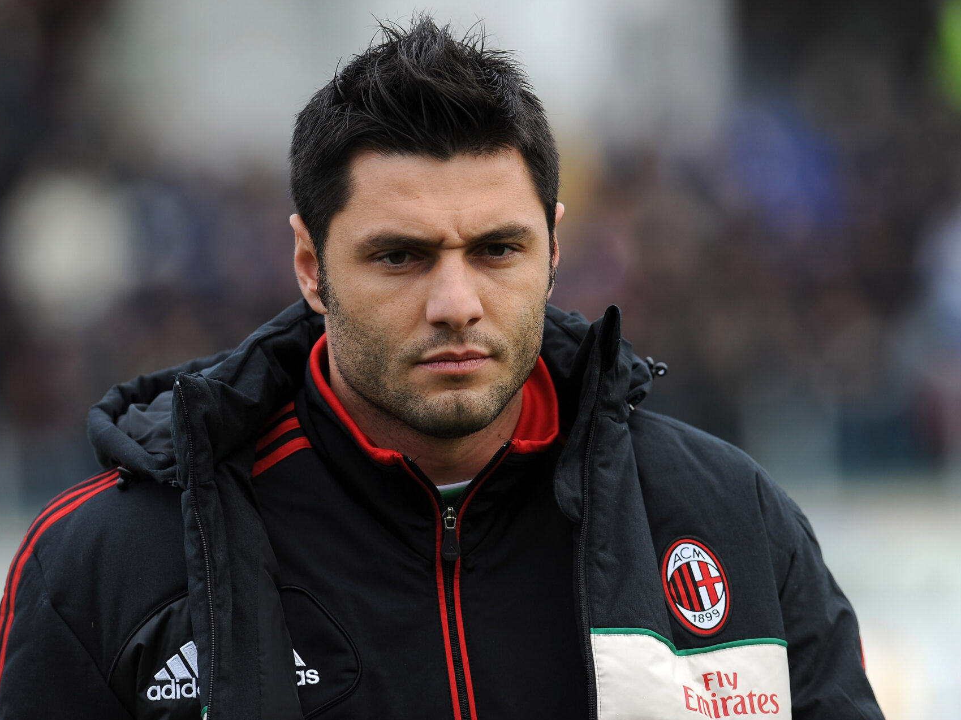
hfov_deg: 6.1
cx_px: 480
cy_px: 361
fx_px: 9050
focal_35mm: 326
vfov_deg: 4.6
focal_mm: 300
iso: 200
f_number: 4
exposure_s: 1/640
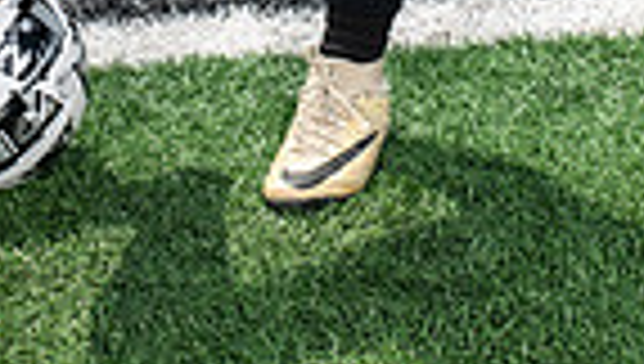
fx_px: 2361
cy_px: -580
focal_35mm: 138
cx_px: 284
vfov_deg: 8.0
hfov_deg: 15.5
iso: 100
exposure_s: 1/320
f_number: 7.1
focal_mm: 42
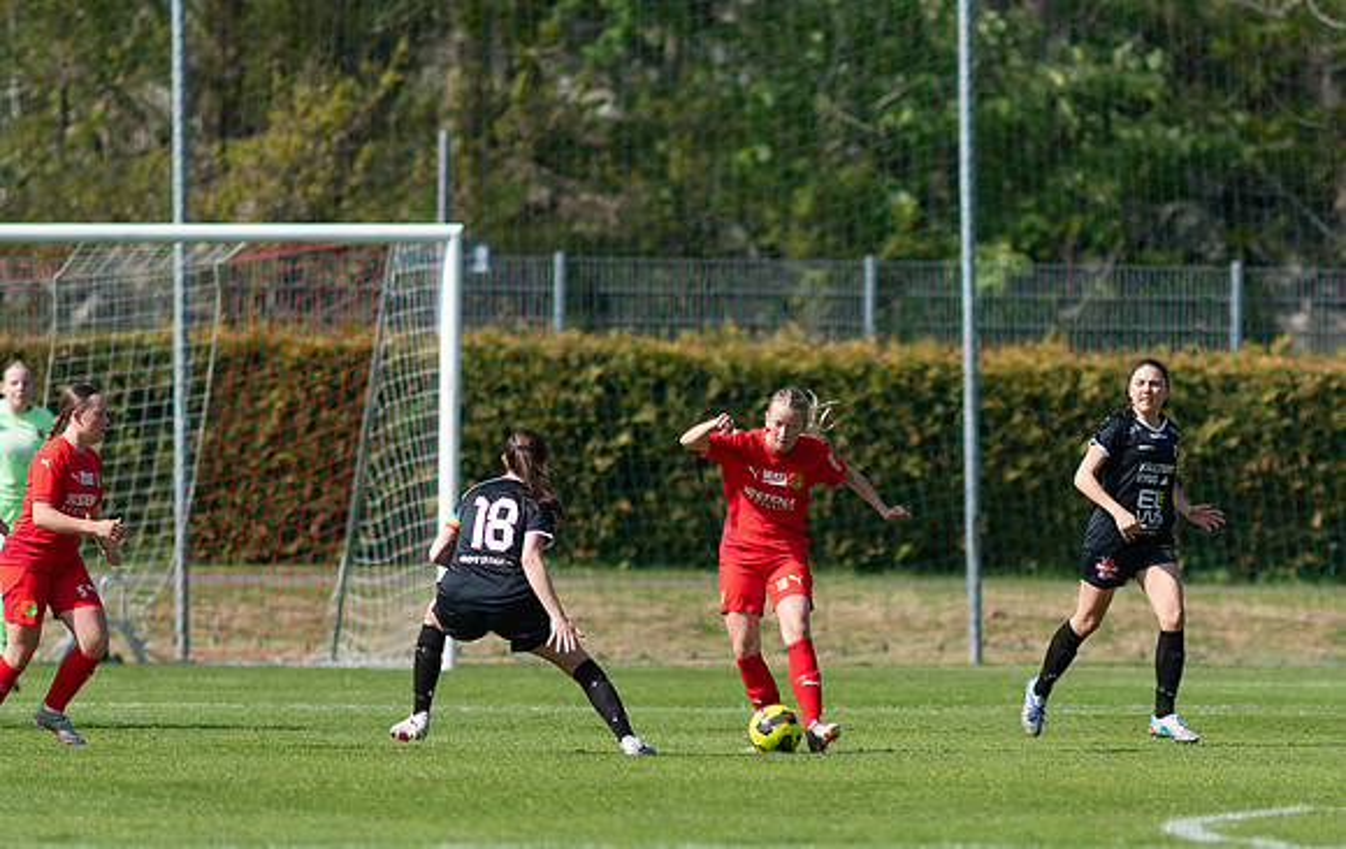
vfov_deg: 2.4
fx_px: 20510
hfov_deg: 3.8
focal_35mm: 558
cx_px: 816
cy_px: 536
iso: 100
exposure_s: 1/2000
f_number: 3.2
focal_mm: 300
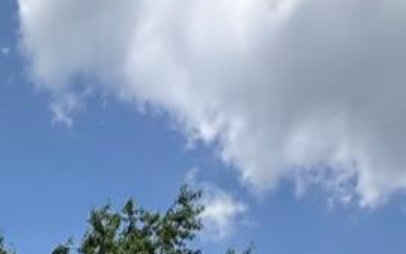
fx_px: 731
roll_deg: +2.0
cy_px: 745
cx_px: 26
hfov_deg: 29.5
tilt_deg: -6.9
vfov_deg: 11.6
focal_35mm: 66
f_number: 2.2
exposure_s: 1/1006
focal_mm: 2.22
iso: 50
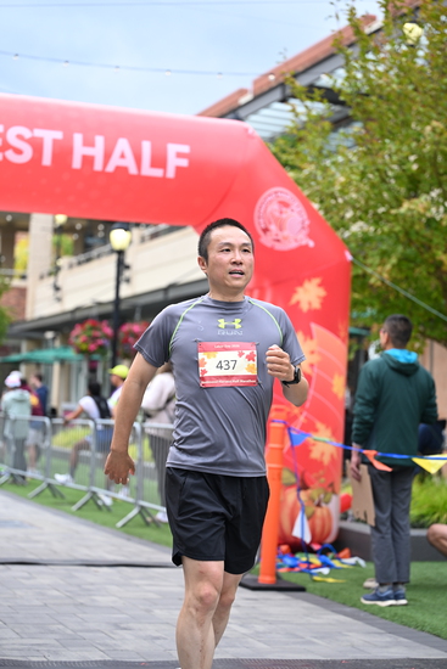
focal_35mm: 70
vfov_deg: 28.8
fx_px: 1303
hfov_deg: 19.5
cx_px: 224
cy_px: 334
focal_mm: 70
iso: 640
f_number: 2.8
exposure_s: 1/2000
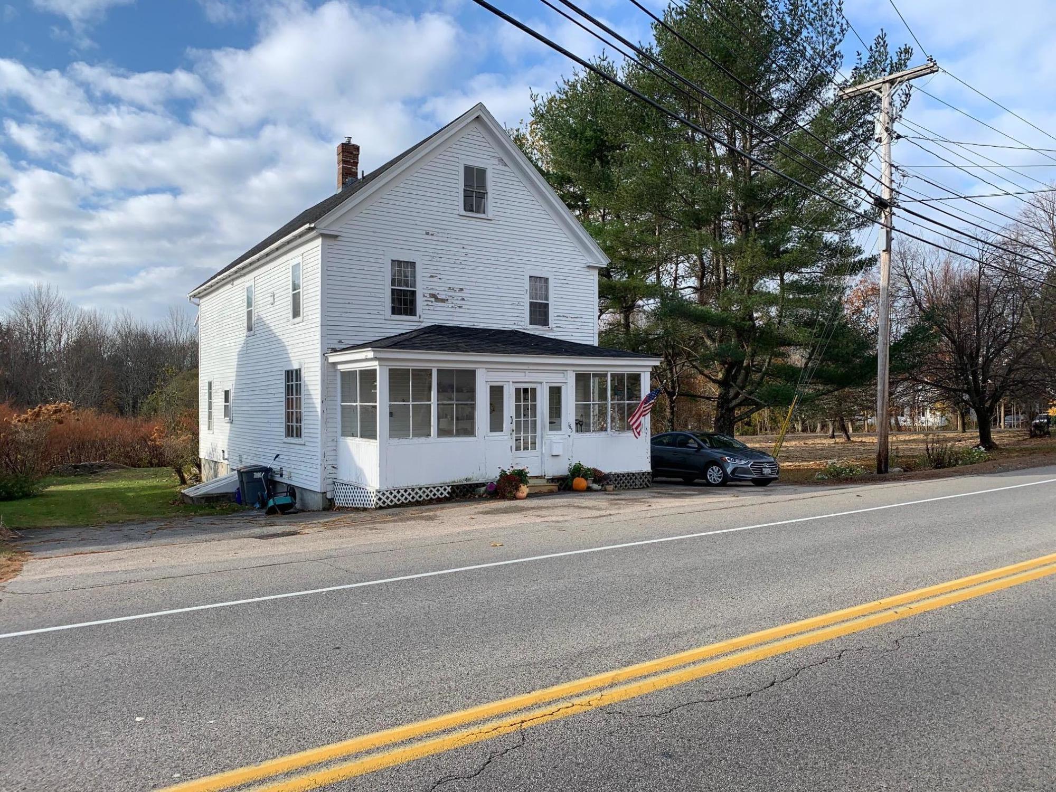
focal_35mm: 26
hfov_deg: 67.3
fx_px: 793
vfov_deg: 53.1
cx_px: 528
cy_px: 396
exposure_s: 1/1314
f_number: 1.8
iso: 25
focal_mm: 4.25
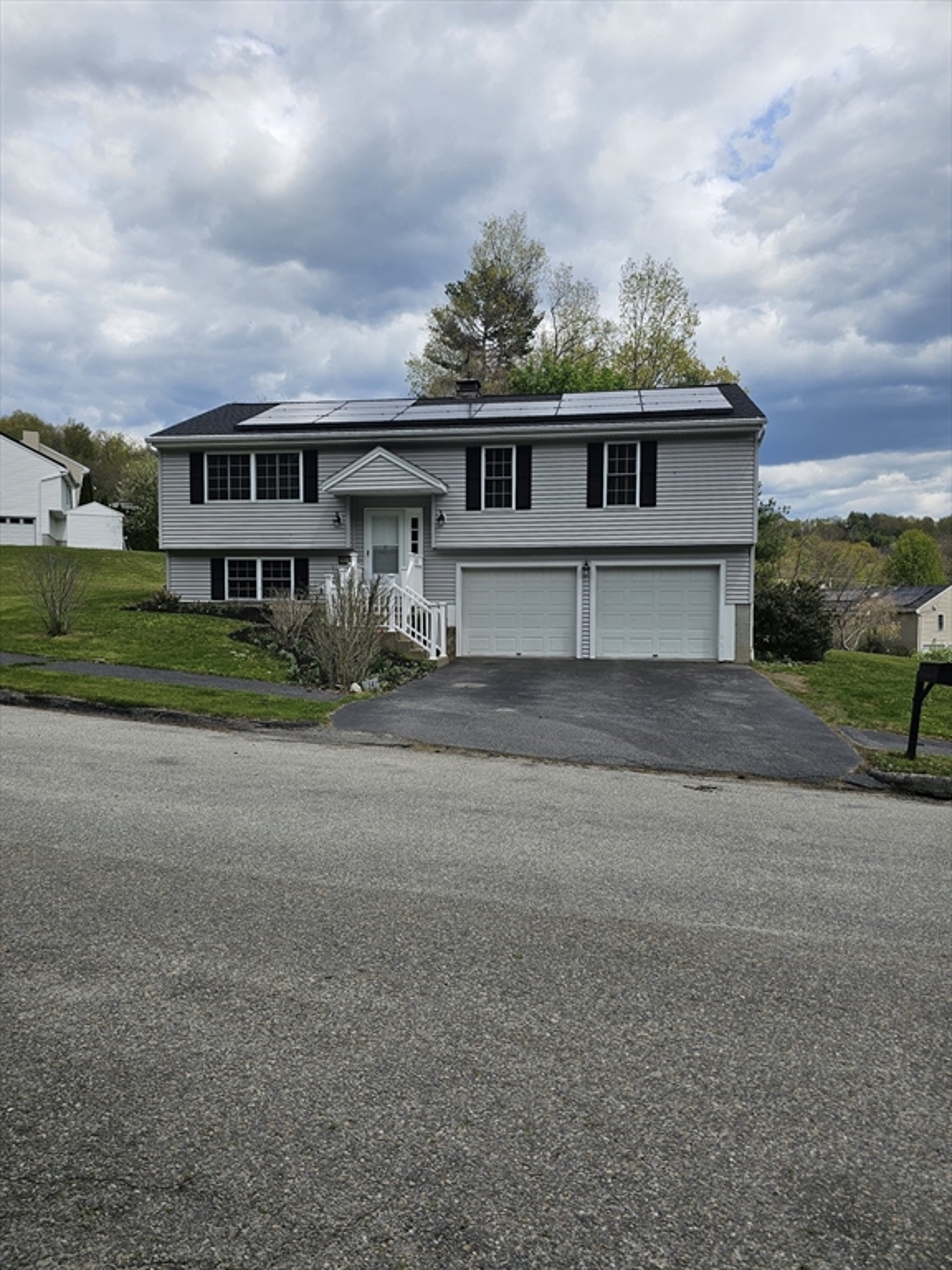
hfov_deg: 58.9
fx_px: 843
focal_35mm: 23
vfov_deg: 73.9
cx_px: 476
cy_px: 635
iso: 10
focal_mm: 6.3
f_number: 1.7
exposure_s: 1/1129
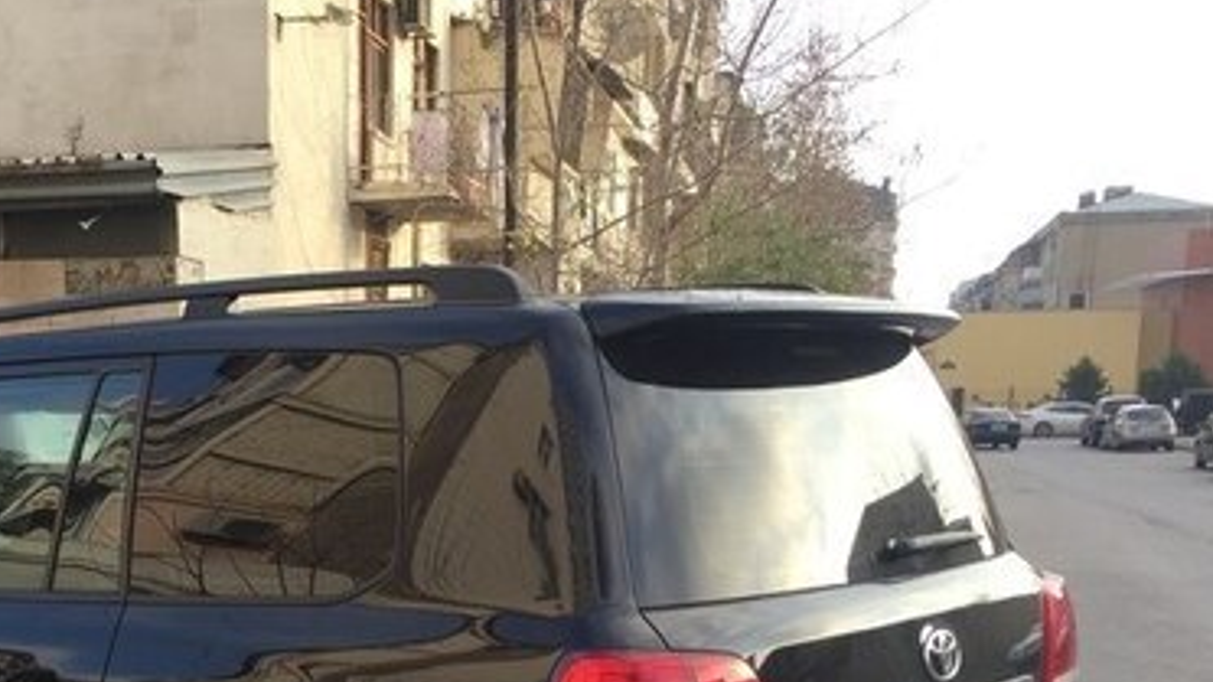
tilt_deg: -11.3
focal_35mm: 56
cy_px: 759
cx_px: 293
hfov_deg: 36.3
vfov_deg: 20.4
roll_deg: -0.2
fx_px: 1801
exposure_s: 1/370
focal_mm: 4.15
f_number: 2.2
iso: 32
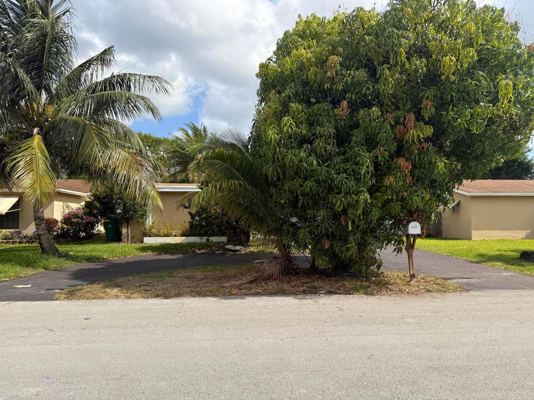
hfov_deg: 71.6
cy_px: 200
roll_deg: +0.7
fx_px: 370
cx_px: 267
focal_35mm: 24
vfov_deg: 56.8
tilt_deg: +3.5
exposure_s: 1/3425
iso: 80
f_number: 1.78
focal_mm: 6.76
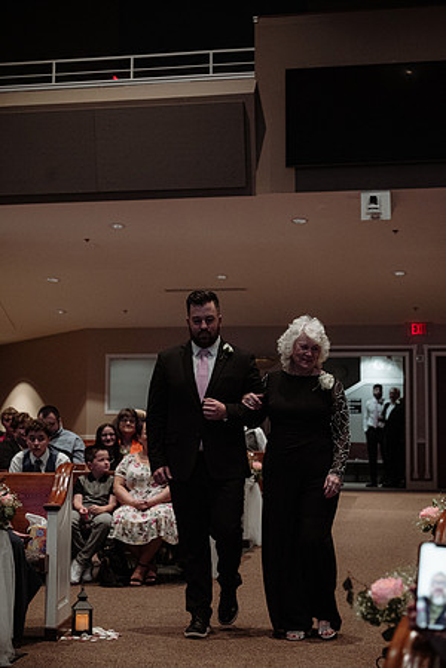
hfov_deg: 21.9
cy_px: 334
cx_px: 223
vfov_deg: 32.4
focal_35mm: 62
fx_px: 1152
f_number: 4
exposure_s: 1/250
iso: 3200
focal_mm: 62
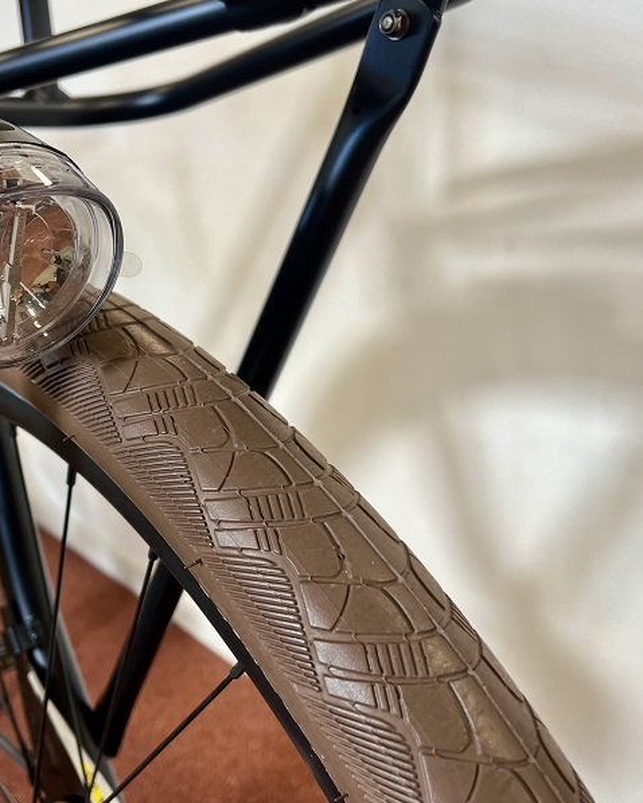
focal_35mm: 34
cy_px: 402
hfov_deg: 42.5
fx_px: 808
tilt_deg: -19.5
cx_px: 188
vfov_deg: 52.8
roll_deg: +4.9
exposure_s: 1/50
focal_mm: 5.1
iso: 100
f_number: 1.6
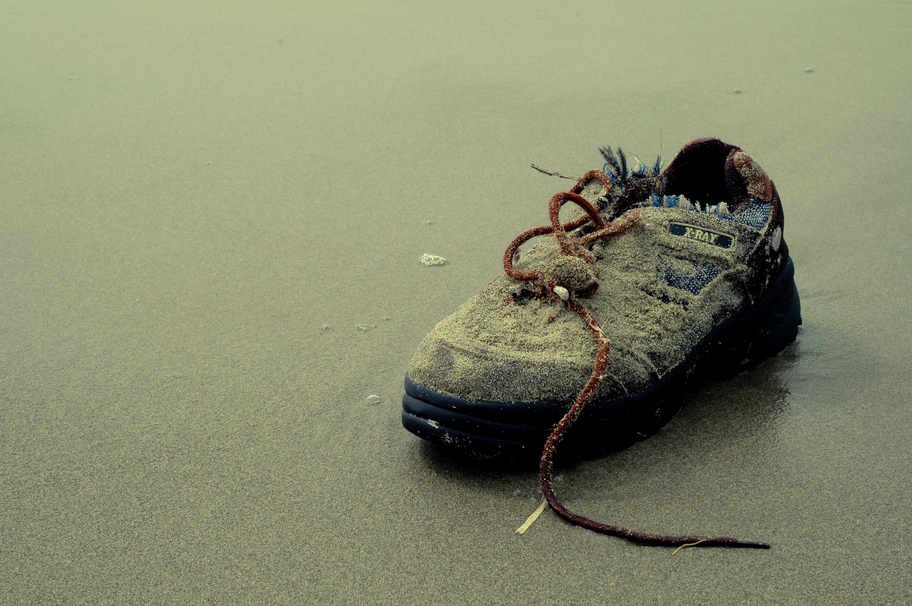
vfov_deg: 18.1
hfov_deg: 27.0
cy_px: 303
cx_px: 456
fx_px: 1898
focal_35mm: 75
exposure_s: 1/160
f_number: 13
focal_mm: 50
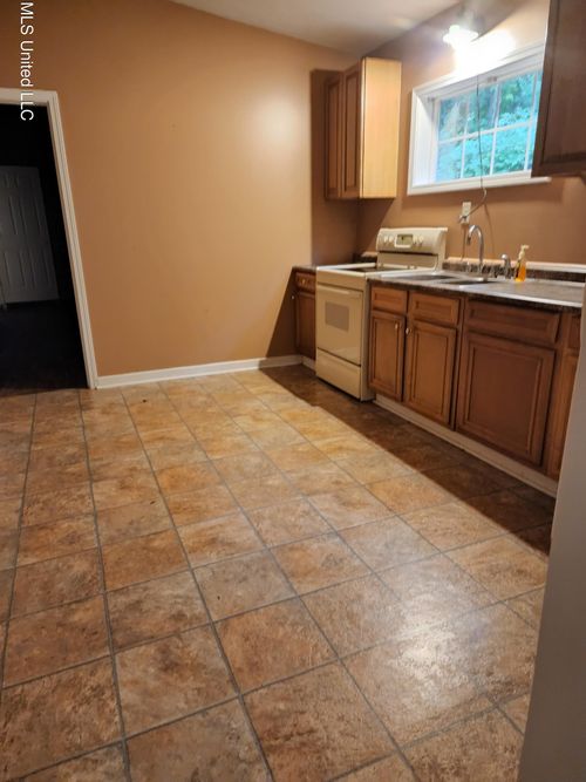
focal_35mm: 23
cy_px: 391
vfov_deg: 73.9
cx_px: 293
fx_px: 519
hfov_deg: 58.9
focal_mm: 6.4
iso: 1250
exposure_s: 1/24
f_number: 1.8
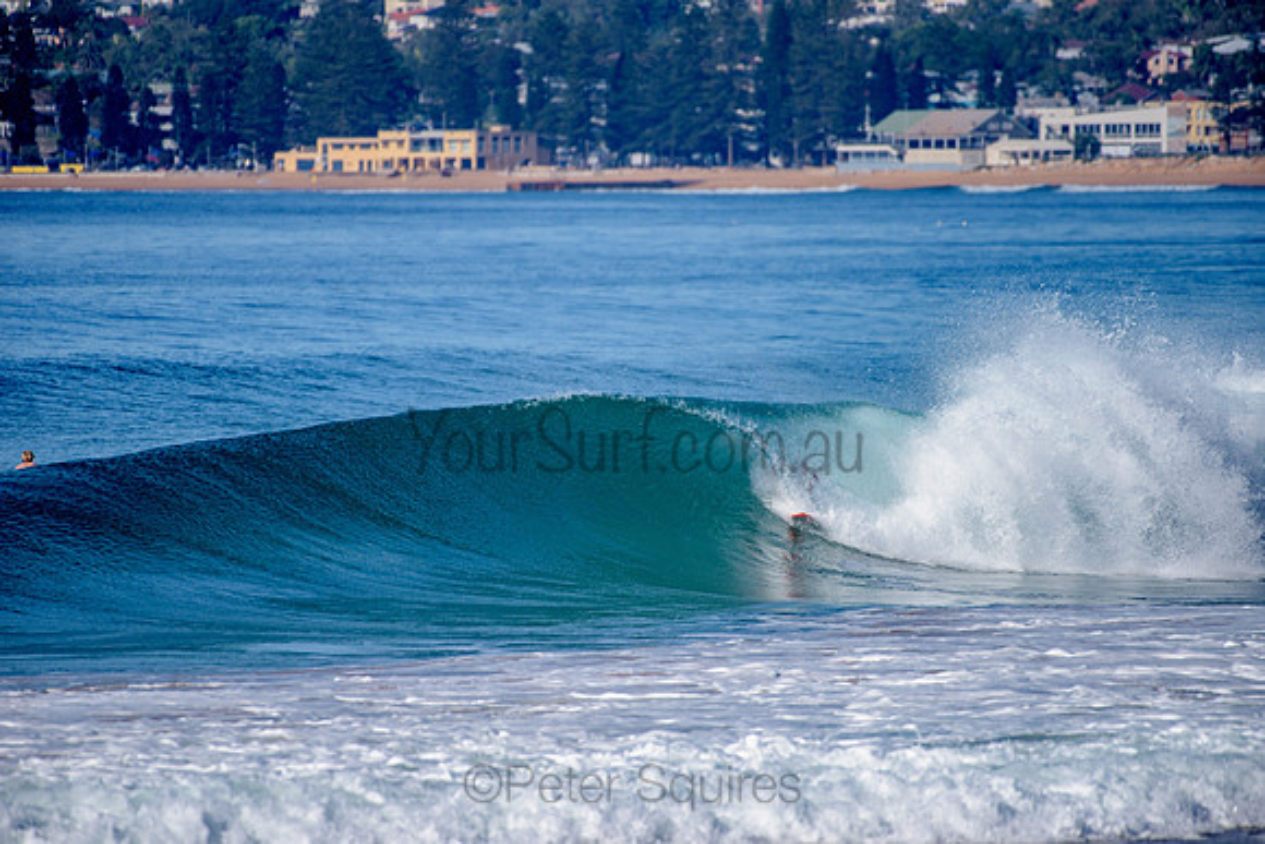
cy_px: 422
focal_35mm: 500
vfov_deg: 2.8
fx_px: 17573
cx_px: 632
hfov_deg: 4.1
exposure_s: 1/1600
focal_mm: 500
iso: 125
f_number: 5.6
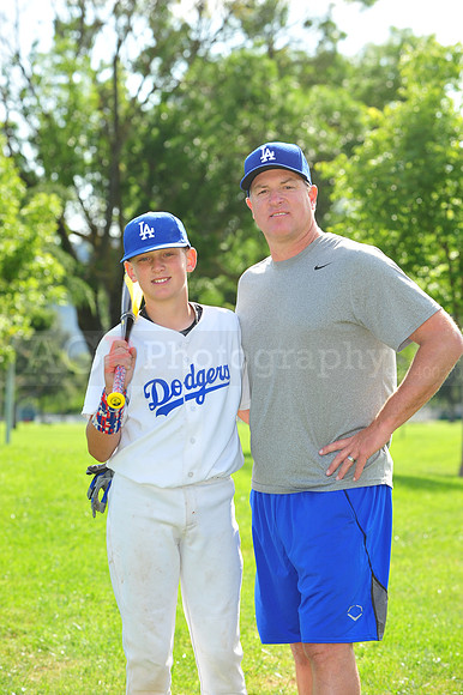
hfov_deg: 10.5
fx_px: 2511
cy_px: 348
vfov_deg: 15.8
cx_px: 232
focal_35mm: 130
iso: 320
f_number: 7.1
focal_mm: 130
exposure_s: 1/400
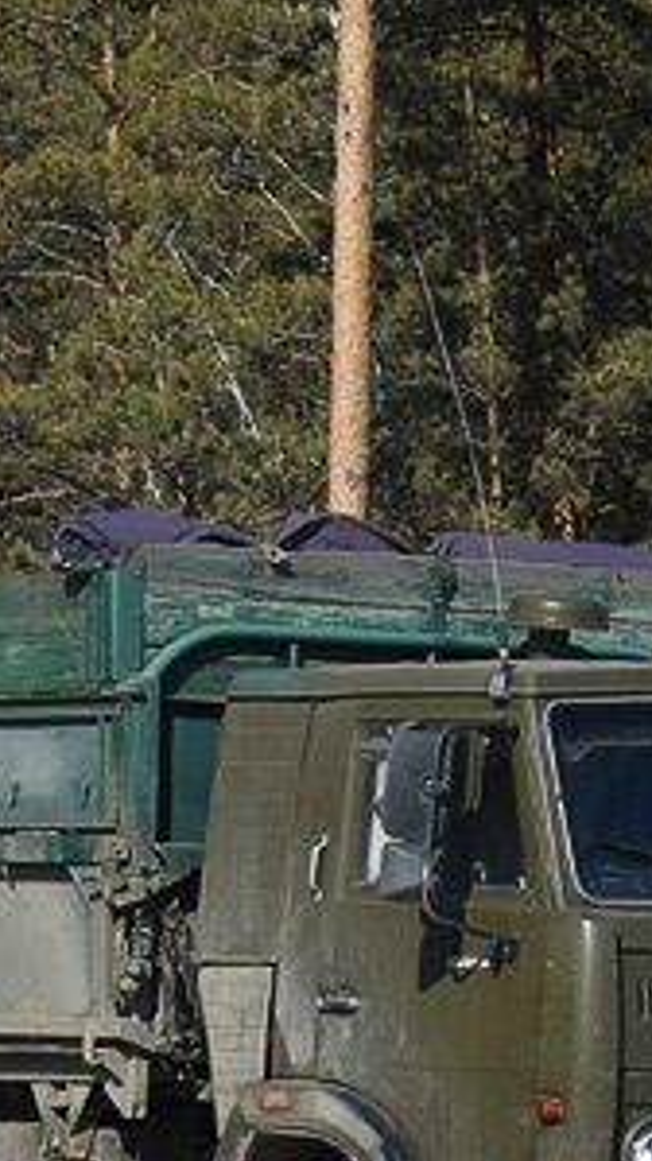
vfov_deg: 6.2
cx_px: -167
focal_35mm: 347
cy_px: 357
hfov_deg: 3.5
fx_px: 10677
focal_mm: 55
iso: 200
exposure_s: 1/1600
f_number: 8
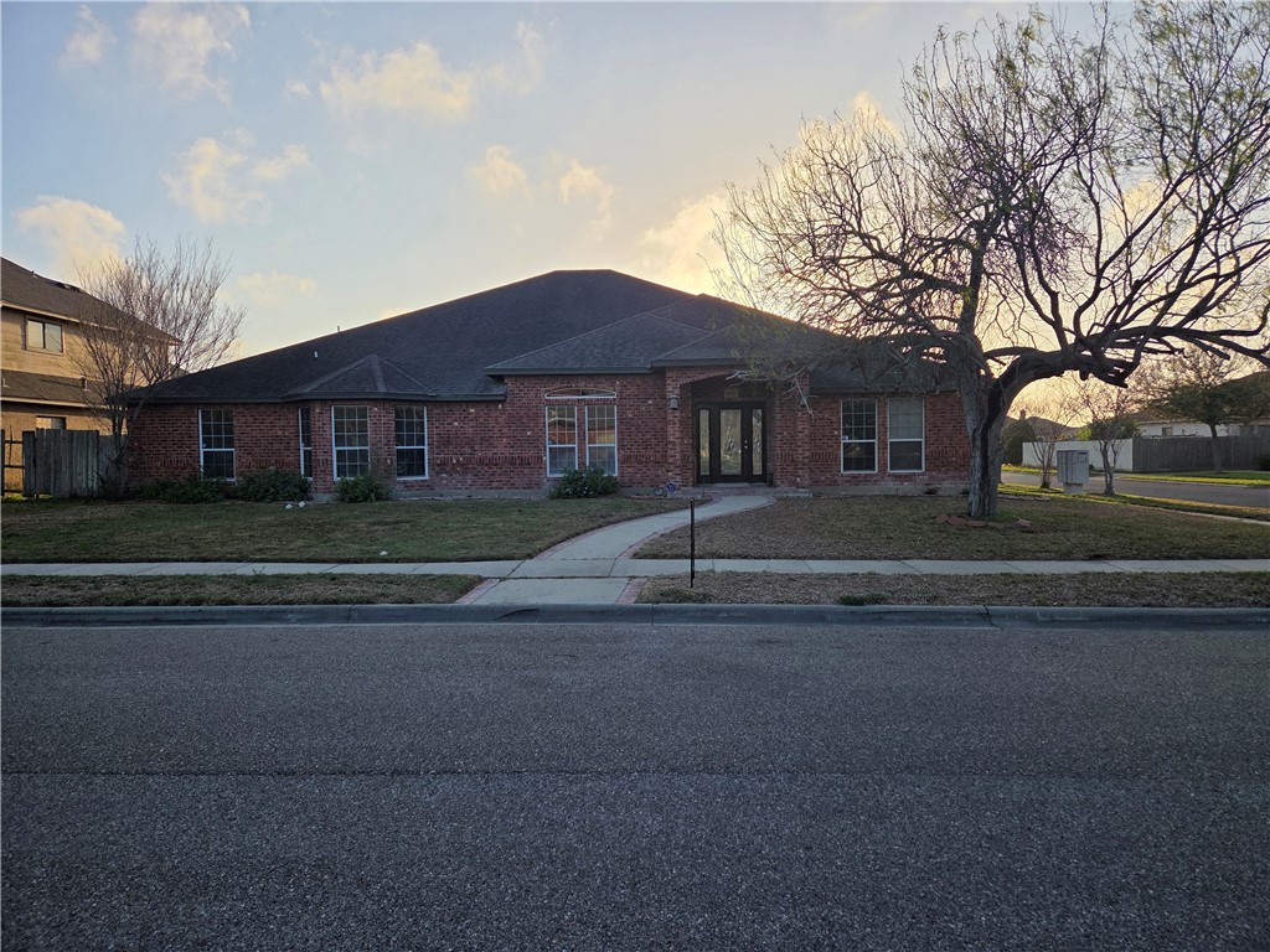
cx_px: 635
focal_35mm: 23
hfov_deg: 73.9
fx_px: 844
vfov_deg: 58.9
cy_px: 476
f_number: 1.8
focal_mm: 5.4
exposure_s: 1/4771
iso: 80
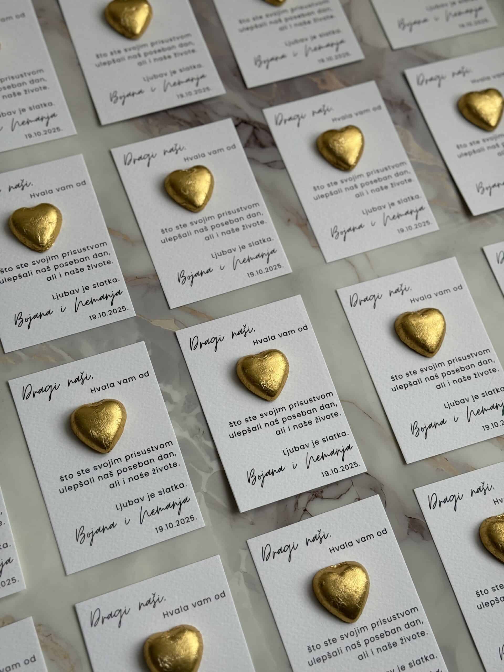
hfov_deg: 30.3
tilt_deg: -69.0
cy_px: 336
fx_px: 932
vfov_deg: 39.7
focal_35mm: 48
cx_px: 252
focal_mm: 6.76
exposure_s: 1/121
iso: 64
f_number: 1.78
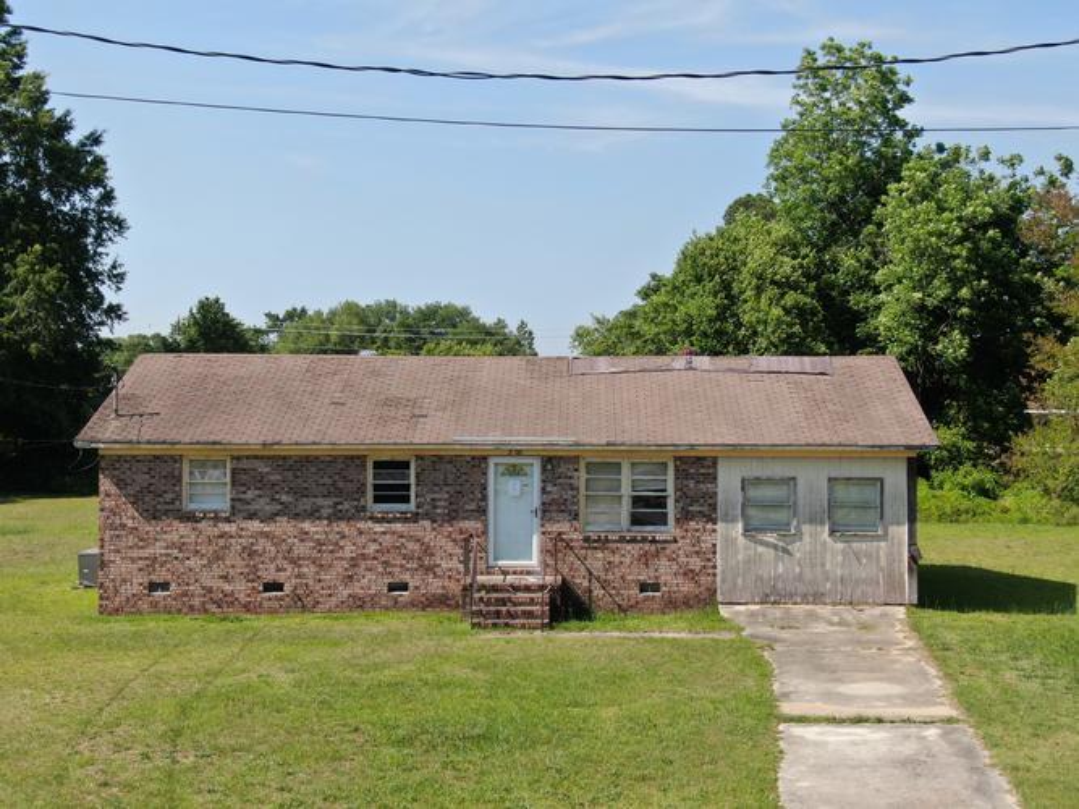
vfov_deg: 30.3
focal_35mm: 48
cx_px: 540
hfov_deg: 39.7
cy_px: 404
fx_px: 1496
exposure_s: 1/500
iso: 100
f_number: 3.8
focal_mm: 8.6
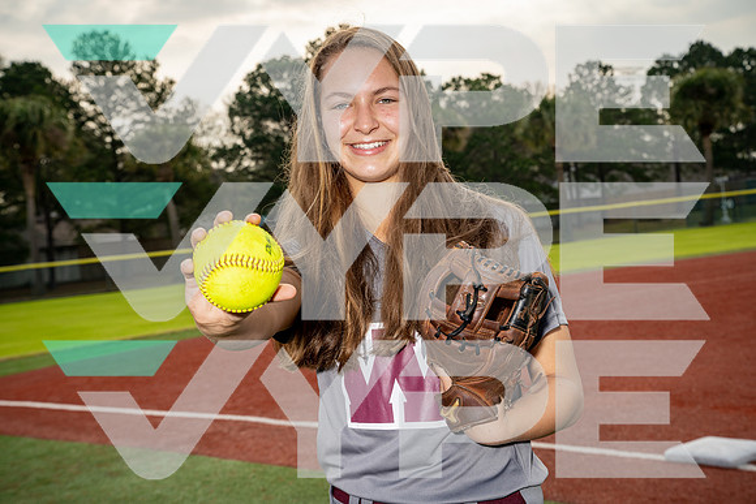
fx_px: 1197
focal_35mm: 57
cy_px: 252
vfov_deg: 23.8
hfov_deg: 35.0
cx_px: 378
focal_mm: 57
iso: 100
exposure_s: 1/250
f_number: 8
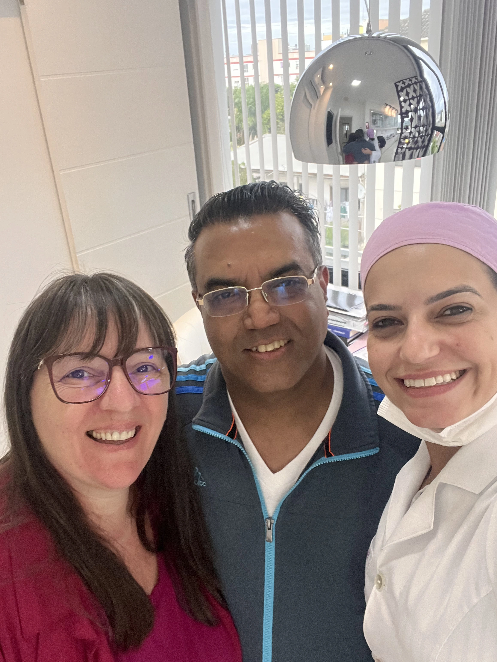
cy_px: 331
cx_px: 248
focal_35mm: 30
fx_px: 574
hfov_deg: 46.8
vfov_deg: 60.0
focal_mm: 2.71
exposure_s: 1/60
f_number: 2.2
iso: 320
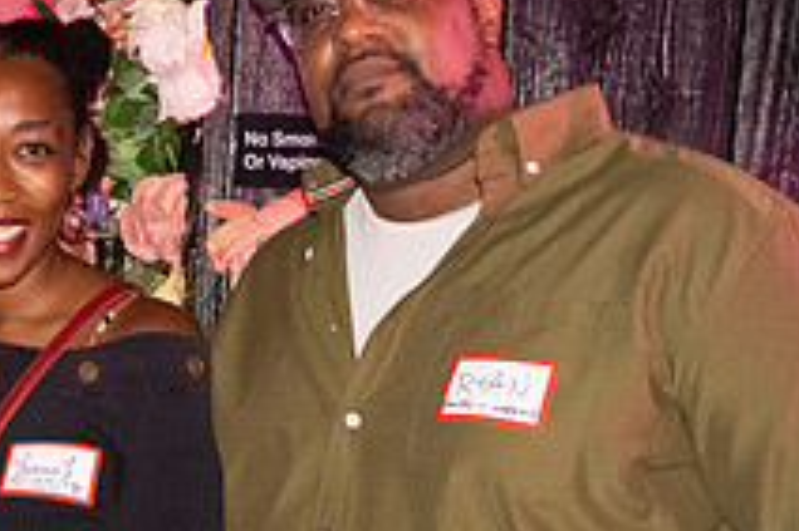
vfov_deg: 16.0
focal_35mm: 85
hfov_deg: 22.5
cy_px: 367
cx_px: -98
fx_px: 1885
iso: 2500
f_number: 3.2
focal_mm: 20.4
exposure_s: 1/40
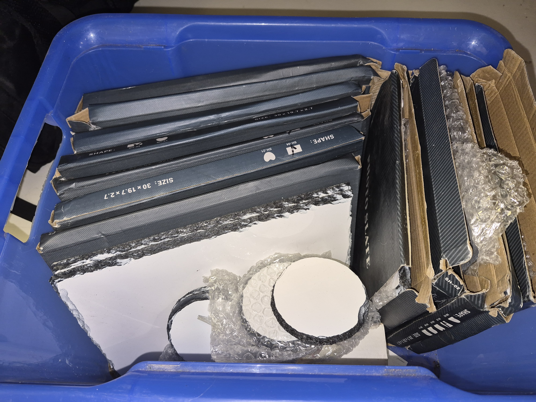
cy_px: 201
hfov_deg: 73.9
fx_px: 356
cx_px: 268
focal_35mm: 23
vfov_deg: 58.9
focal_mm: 5.4
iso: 125
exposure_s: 1/25
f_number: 1.8
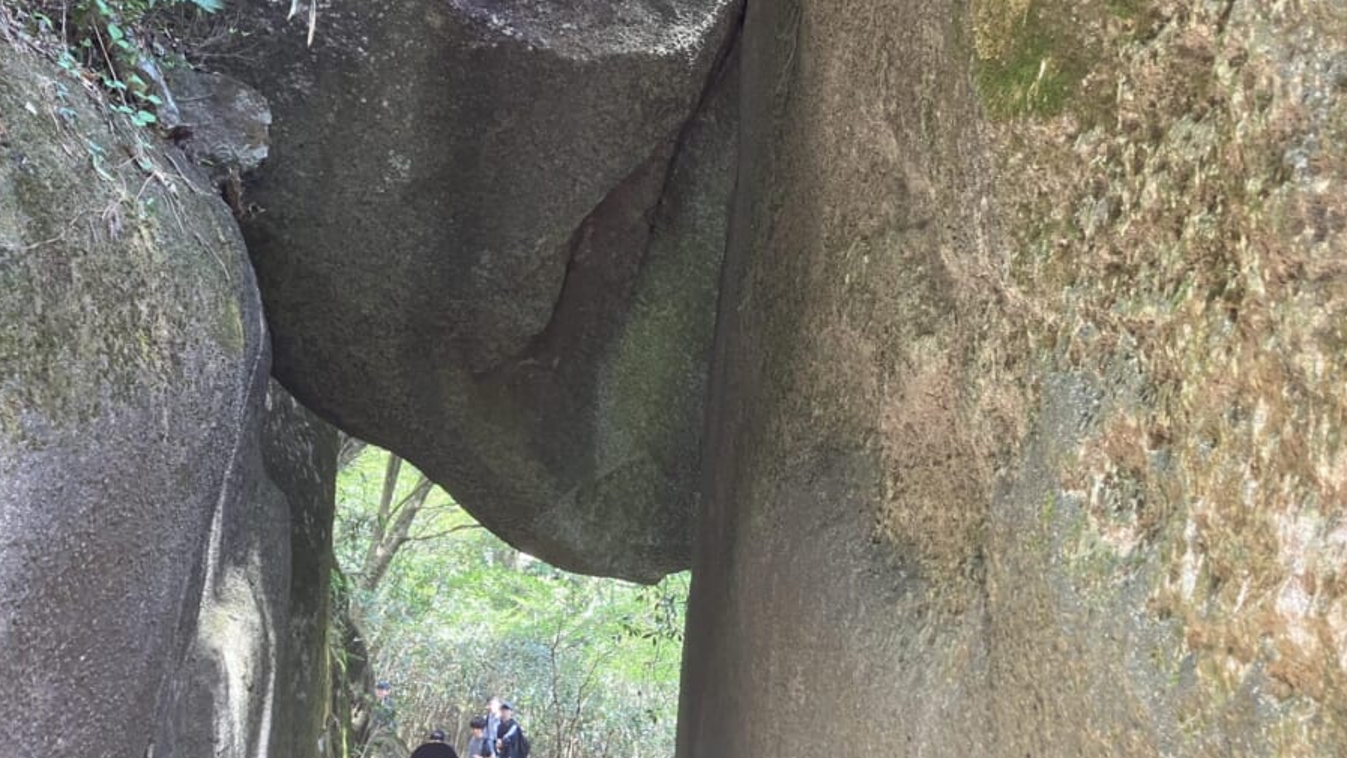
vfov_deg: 34.1
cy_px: 203
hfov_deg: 58.0
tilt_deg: +17.1
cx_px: 685
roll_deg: +2.4
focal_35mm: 34
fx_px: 1215
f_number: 1.8
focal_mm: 3.99
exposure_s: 1/60
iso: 80
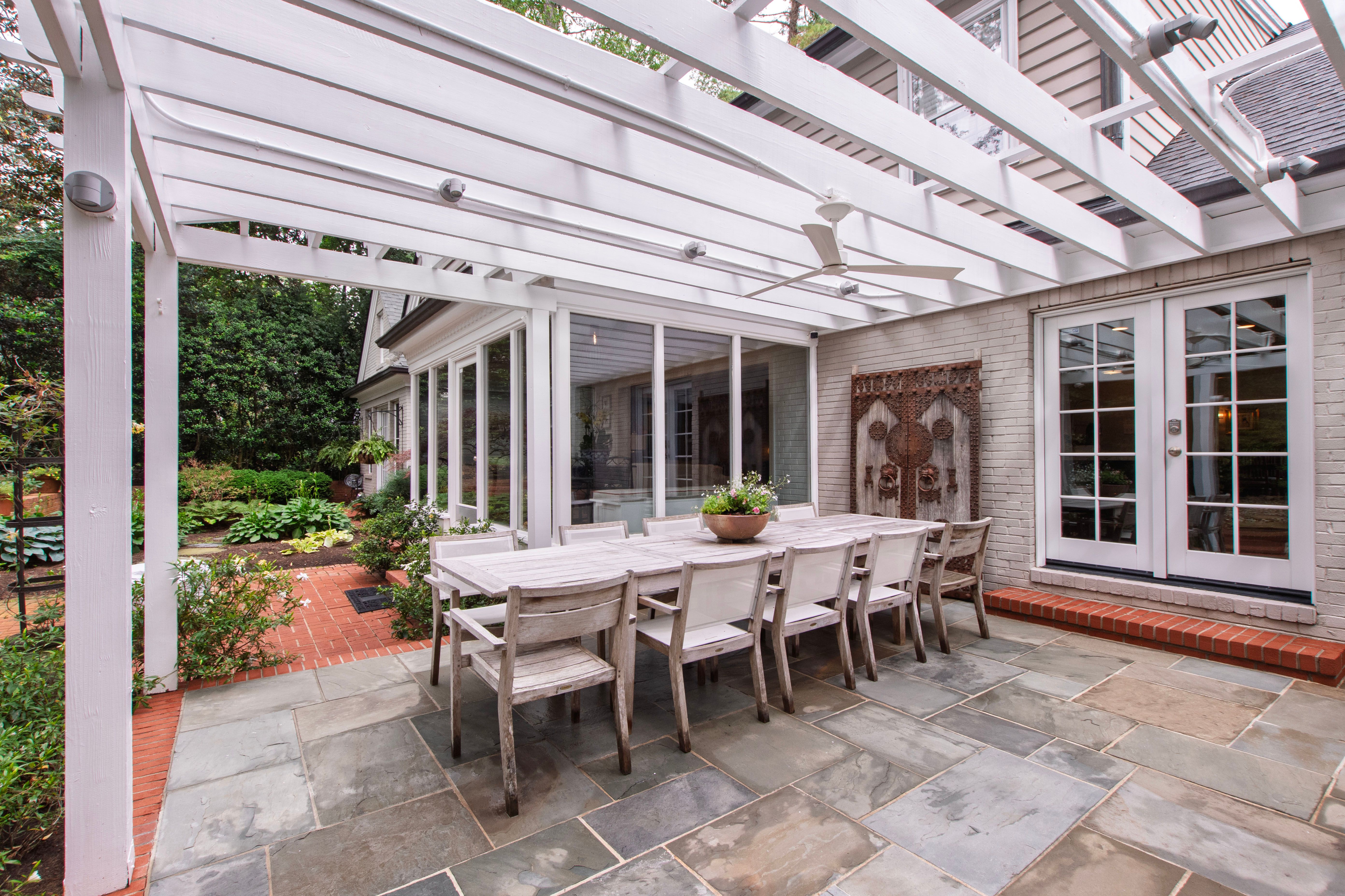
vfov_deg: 77.3
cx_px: 672
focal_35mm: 15
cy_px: 448
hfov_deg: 100.4
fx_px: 560
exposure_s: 1/125
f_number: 8
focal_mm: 10
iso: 400
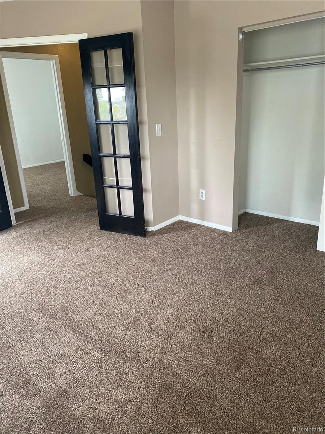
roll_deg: +2.4
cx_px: 162
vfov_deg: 67.3
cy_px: 217
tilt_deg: -18.1
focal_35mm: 26
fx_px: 325
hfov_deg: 53.1
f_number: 1.8
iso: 250
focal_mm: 4.25
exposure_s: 1/60
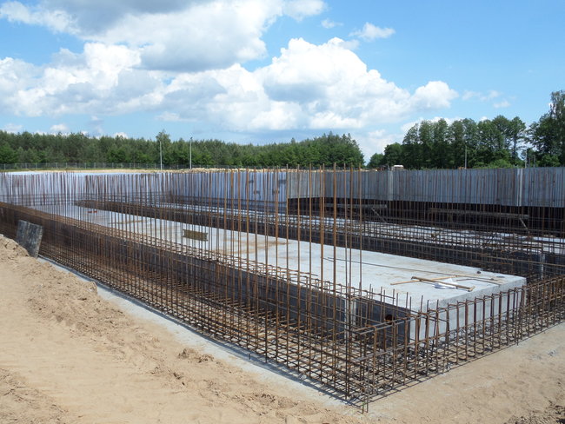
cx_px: 282
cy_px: 212
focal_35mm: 32
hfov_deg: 56.8
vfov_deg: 44.2
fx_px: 522
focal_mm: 5.3
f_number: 4.4
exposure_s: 1/500
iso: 80
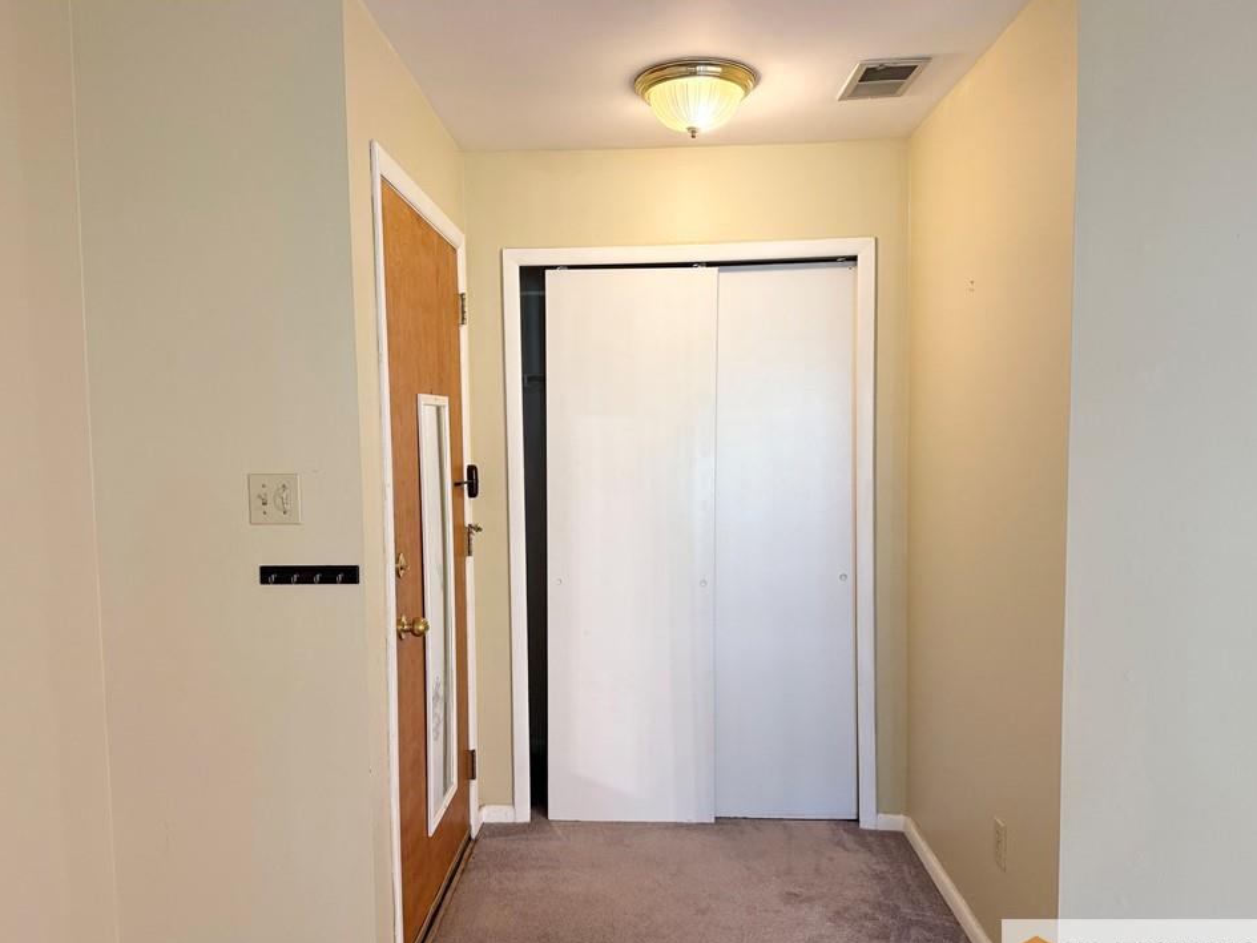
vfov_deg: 53.0
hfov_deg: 67.2
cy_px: 500
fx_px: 944
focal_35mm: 26
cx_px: 592
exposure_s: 1/60
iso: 200
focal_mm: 6.76
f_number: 1.78
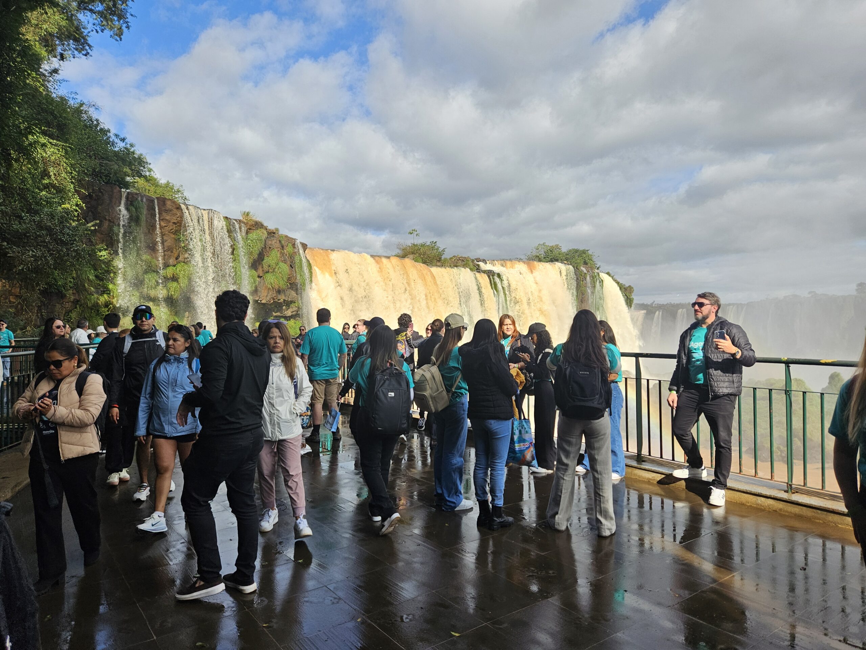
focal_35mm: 23
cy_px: 325
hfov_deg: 73.9
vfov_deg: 58.9
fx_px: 575
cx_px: 433
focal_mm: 5.4
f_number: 1.8
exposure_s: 1/1347
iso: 40
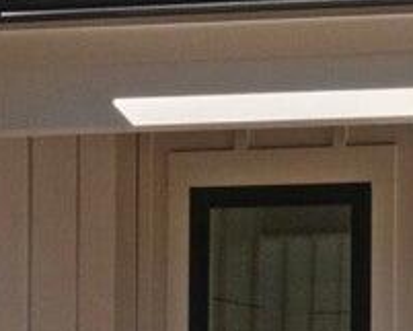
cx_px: 538
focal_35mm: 201
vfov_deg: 7.6
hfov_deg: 9.4
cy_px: 475
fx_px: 2458
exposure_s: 1/160
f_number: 11
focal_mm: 10.26
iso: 100
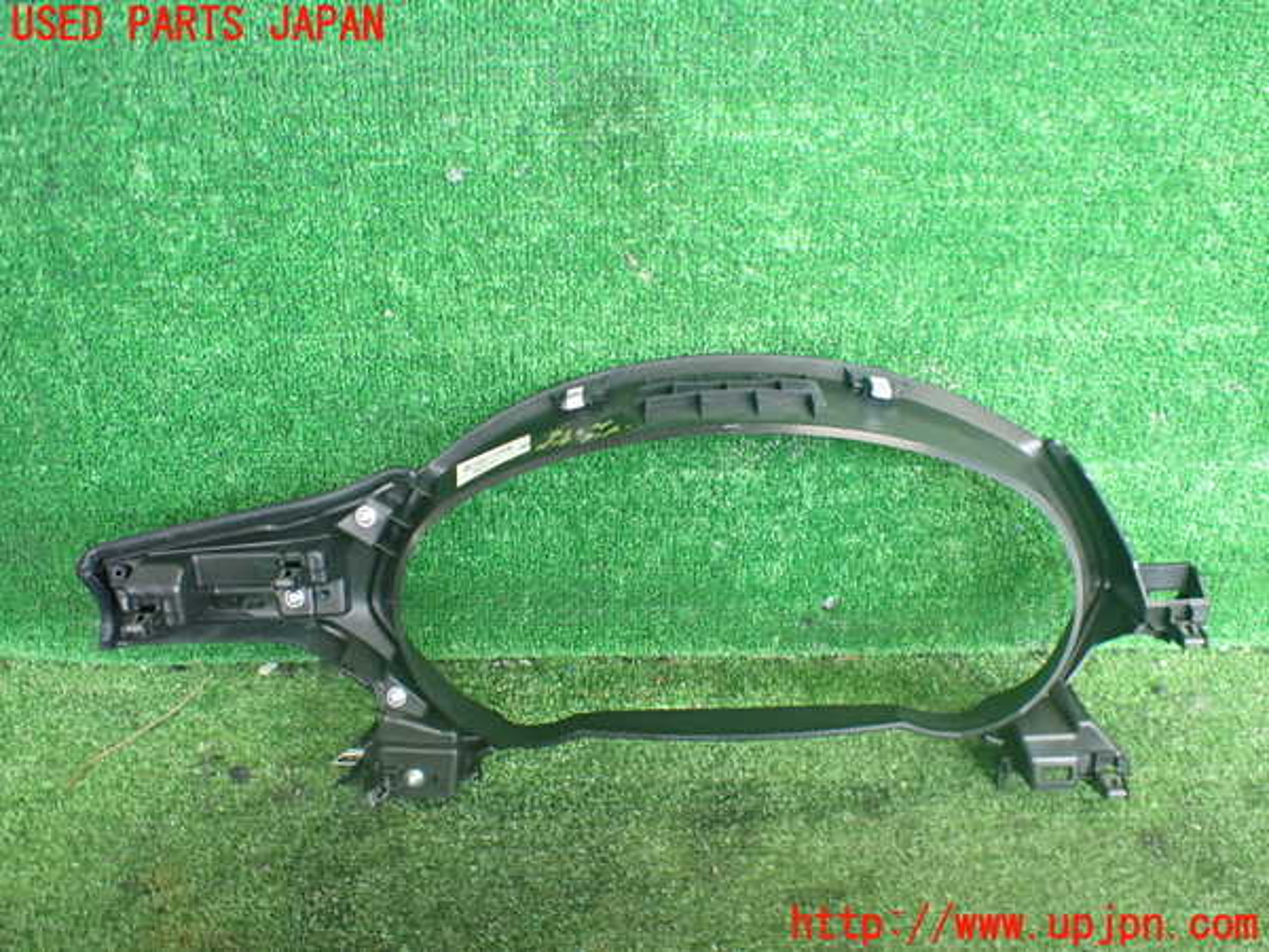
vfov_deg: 46.8
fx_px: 1100
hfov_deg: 60.0
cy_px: 476
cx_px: 634
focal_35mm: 30
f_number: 2.3
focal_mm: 5.4
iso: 800
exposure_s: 1/80
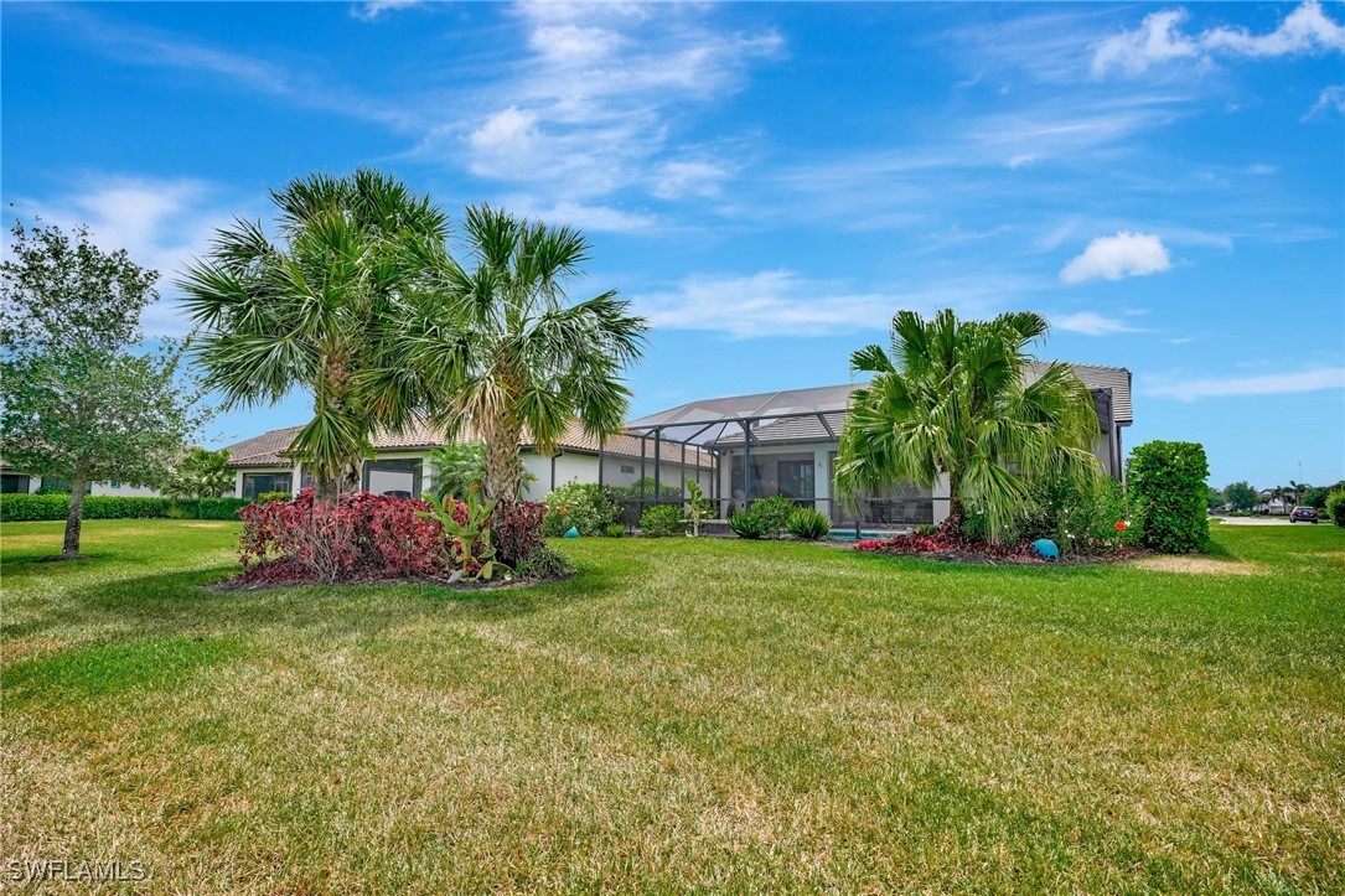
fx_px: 635
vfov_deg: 70.4
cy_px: 448
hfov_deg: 93.3
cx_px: 672
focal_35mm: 17
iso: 500
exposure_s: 1/1600
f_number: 8
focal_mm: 17
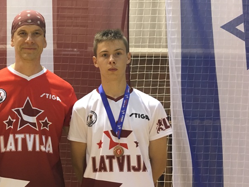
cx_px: 47
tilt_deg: +7.3
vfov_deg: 29.7
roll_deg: +0.4
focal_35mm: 49
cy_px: 85
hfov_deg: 37.4
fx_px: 353
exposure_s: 1/33
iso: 200
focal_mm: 4.15
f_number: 2.2
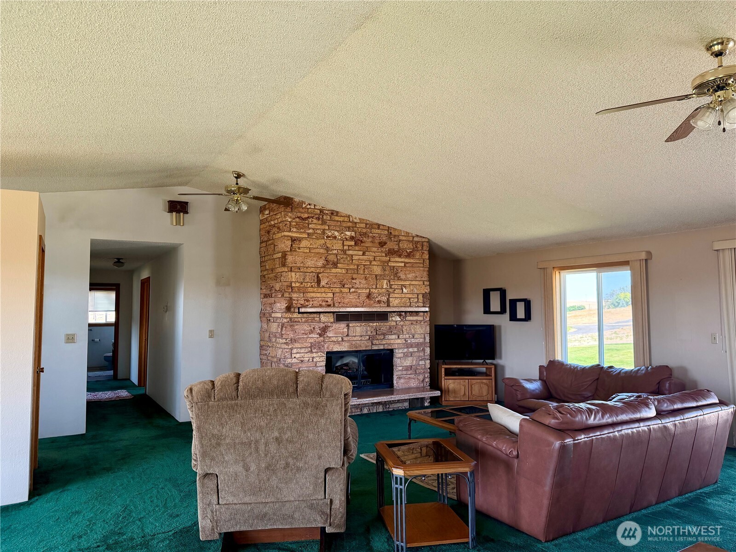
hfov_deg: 71.6
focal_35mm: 24
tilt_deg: +2.8
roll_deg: +0.1
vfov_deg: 56.8
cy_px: 276
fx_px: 510
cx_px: 368
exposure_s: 1/143
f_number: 1.78
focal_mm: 6.76
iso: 200
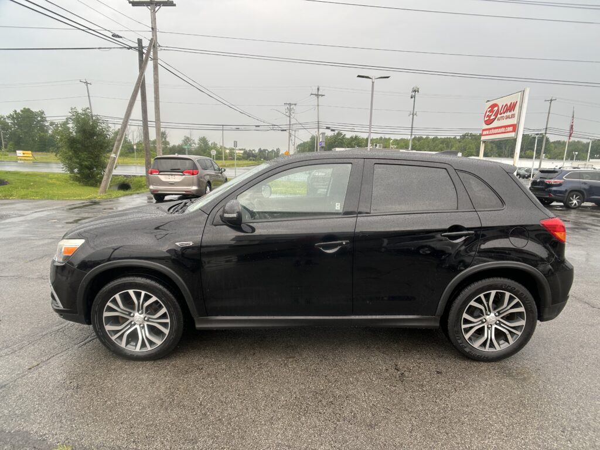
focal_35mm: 26
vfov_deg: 53.1
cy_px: 225
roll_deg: -1.2
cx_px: 300
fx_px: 451
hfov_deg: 67.3
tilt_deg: -9.7
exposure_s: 1/866
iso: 50
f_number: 1.5
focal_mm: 5.7
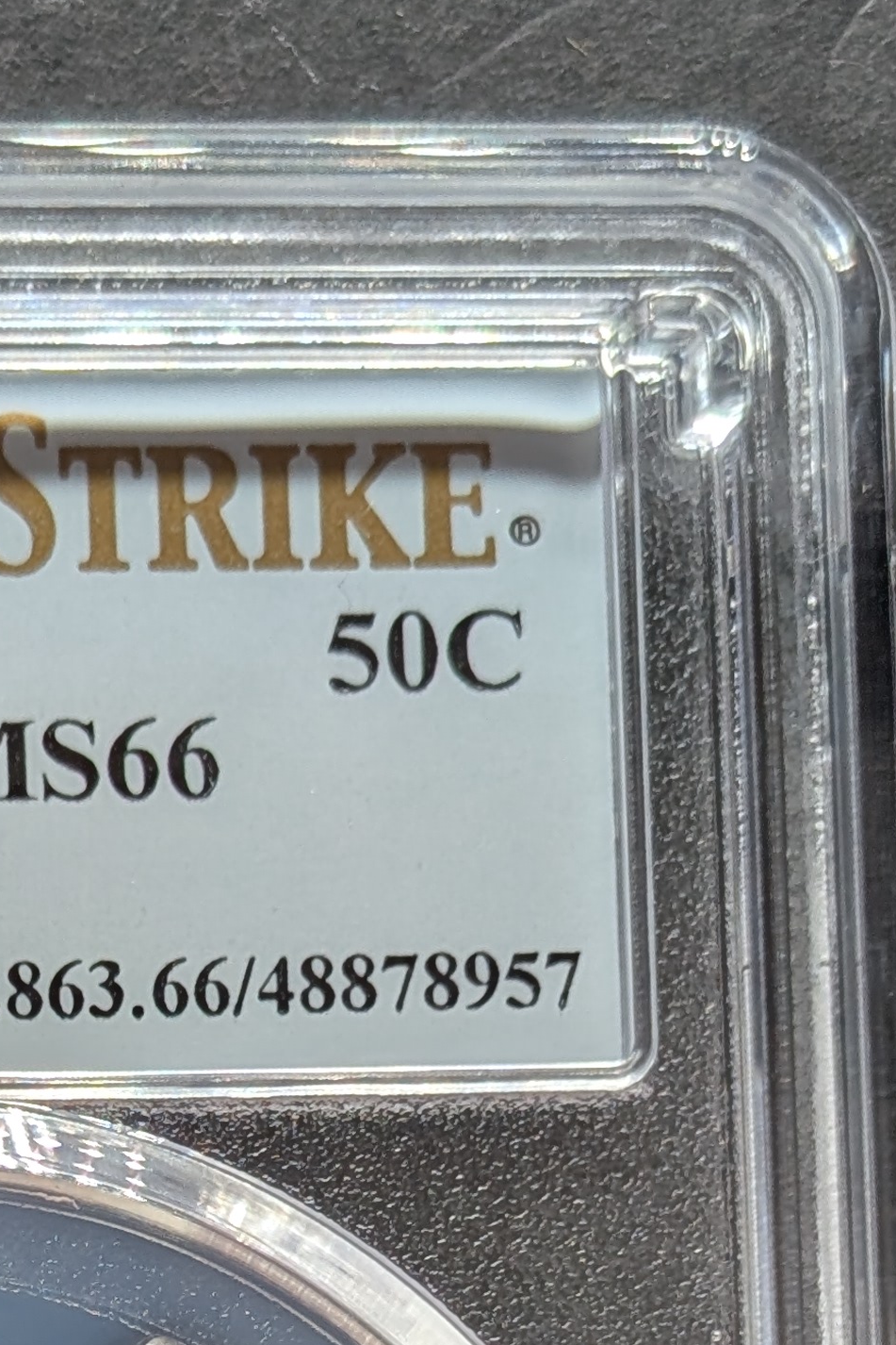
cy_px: 1615
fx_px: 5449
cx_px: -27
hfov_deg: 9.3
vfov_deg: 13.7
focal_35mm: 146
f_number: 1.68
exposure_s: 1/33.2
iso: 20
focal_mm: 6.9
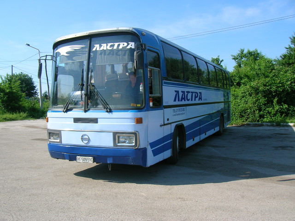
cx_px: 148
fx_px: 290
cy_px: 110
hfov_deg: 54.0
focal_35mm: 34
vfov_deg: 41.7
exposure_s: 1/283
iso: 50
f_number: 4.9
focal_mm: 5.7
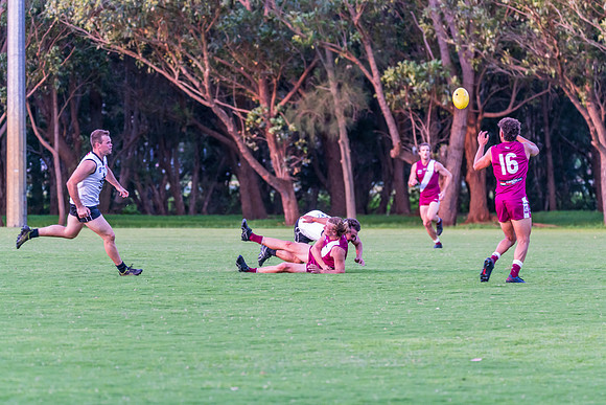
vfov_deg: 5.4
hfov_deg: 8.1
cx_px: 314
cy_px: 210
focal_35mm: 255
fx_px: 4293
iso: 1600
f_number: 5.6
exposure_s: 1/400
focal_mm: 240
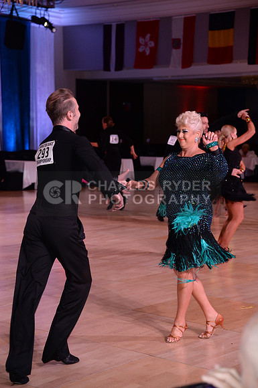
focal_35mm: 82
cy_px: 194
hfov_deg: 16.6
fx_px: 884
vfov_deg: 24.8
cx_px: 129
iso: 2000
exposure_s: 1/250
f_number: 5.6
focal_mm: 82
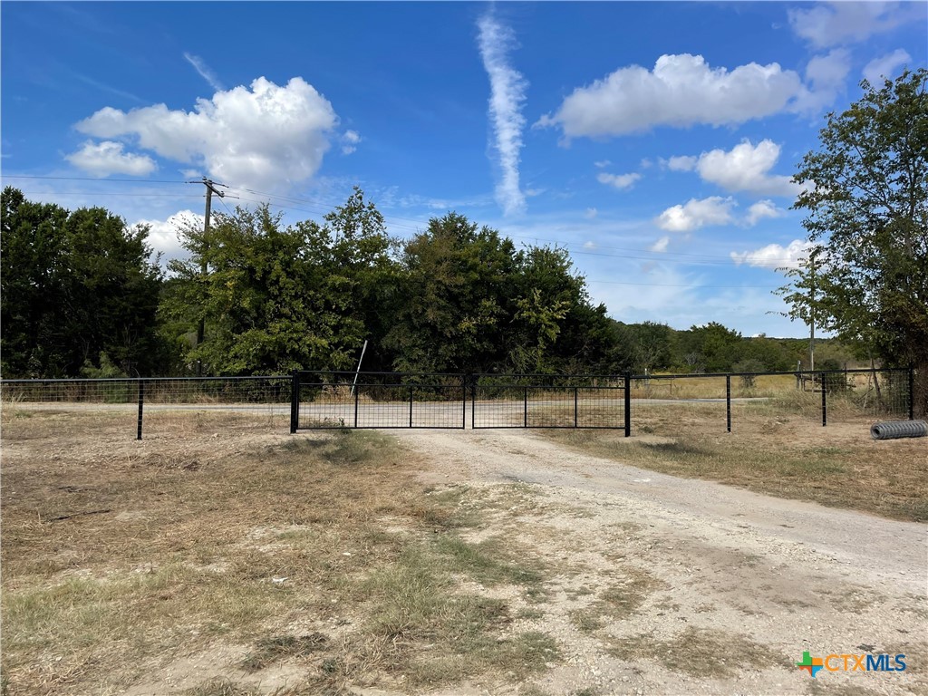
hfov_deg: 67.3
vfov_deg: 53.1
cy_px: 348
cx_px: 464
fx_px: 697
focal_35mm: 26
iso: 32
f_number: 1.6
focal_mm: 4.2
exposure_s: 1/3205
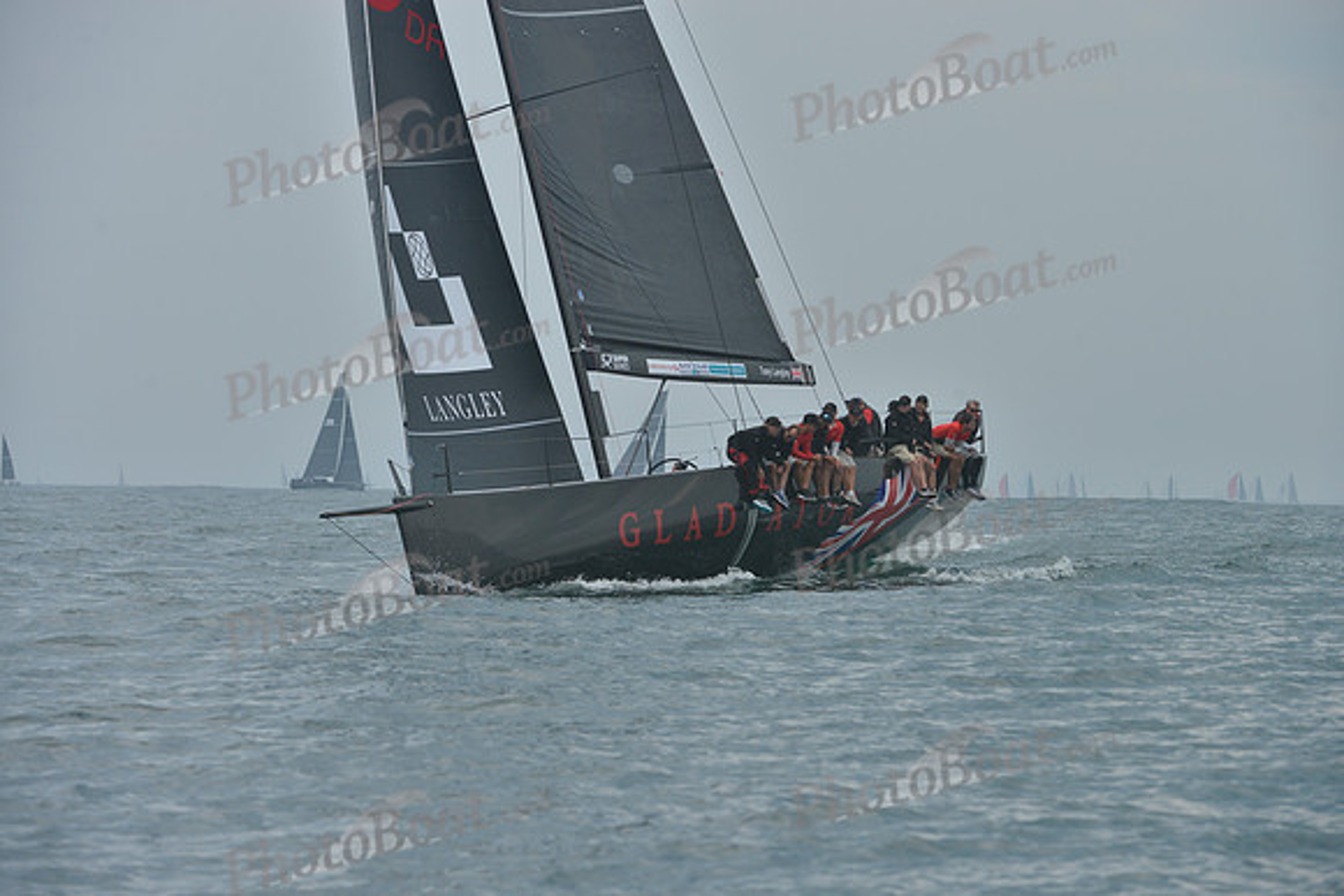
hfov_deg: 10.3
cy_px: 448
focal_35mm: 200
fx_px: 7468
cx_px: 672
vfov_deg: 6.9
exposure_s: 1/800
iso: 280
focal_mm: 200
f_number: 7.1
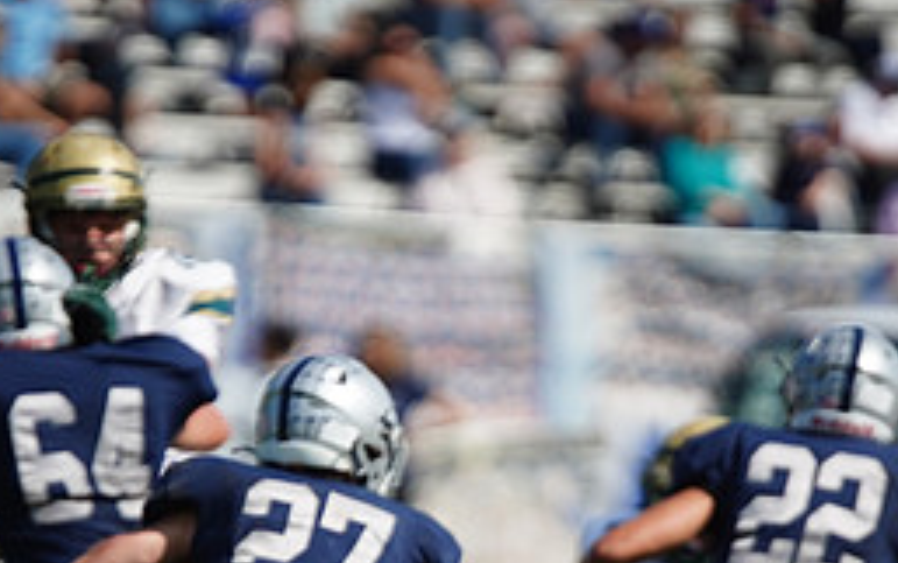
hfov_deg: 3.0
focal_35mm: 689
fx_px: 16873
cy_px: 568
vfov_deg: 1.9
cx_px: 346
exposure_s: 1/6400
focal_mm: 300
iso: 400
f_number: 2.8
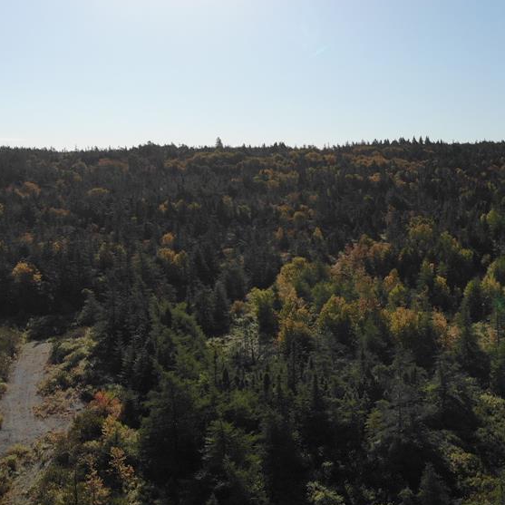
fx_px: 644
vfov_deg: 42.4
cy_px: 181
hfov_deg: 40.7
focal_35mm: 39
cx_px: 418
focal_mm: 4.5
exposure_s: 1/2462
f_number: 2.8
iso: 101
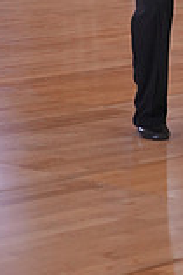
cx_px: 315
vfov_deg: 8.7
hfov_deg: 5.8
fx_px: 1773
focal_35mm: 232
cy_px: -139
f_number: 4
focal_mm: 63
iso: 1600
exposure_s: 1/500
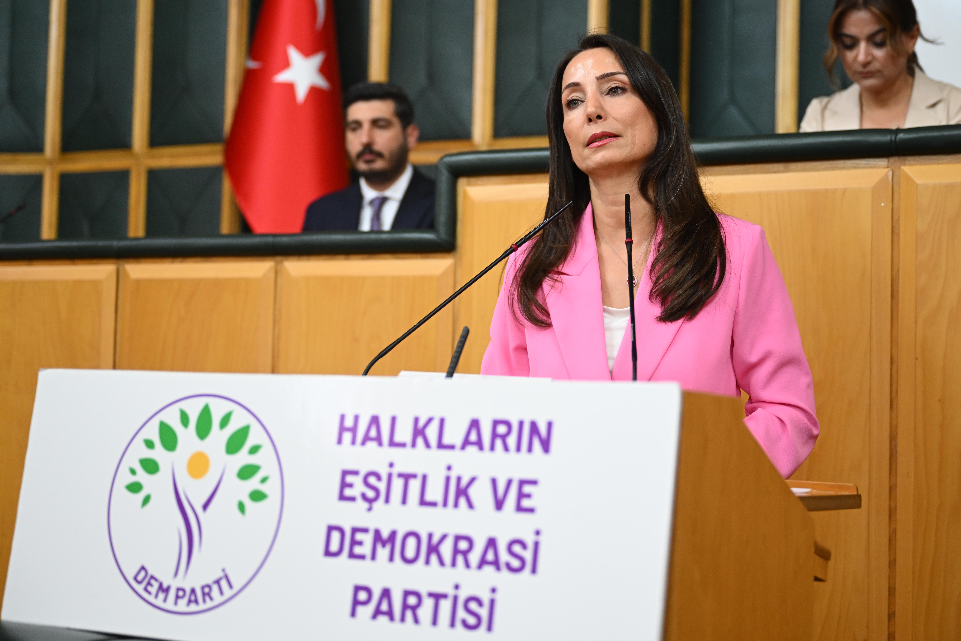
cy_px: 280
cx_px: 494
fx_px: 1575
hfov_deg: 33.9
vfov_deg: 23.0
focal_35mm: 59
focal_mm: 52
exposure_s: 1/200
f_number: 2.8
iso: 1250
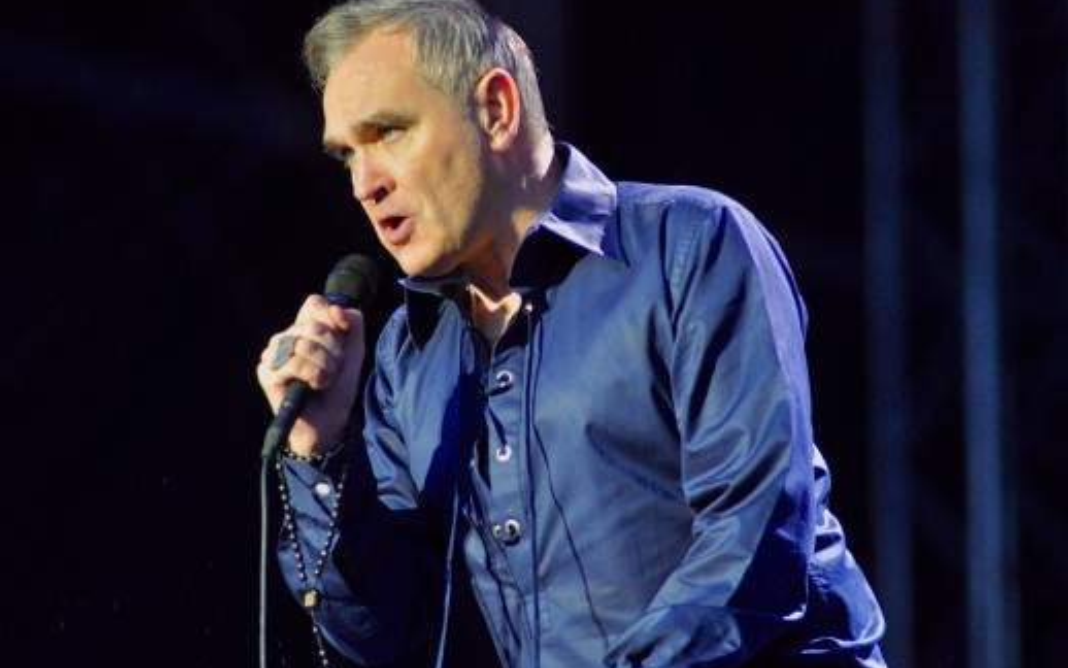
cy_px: 335
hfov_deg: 7.6
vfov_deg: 4.8
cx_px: 534
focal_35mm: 276
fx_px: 8035
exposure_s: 1/180
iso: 1000
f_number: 2.8
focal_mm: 180
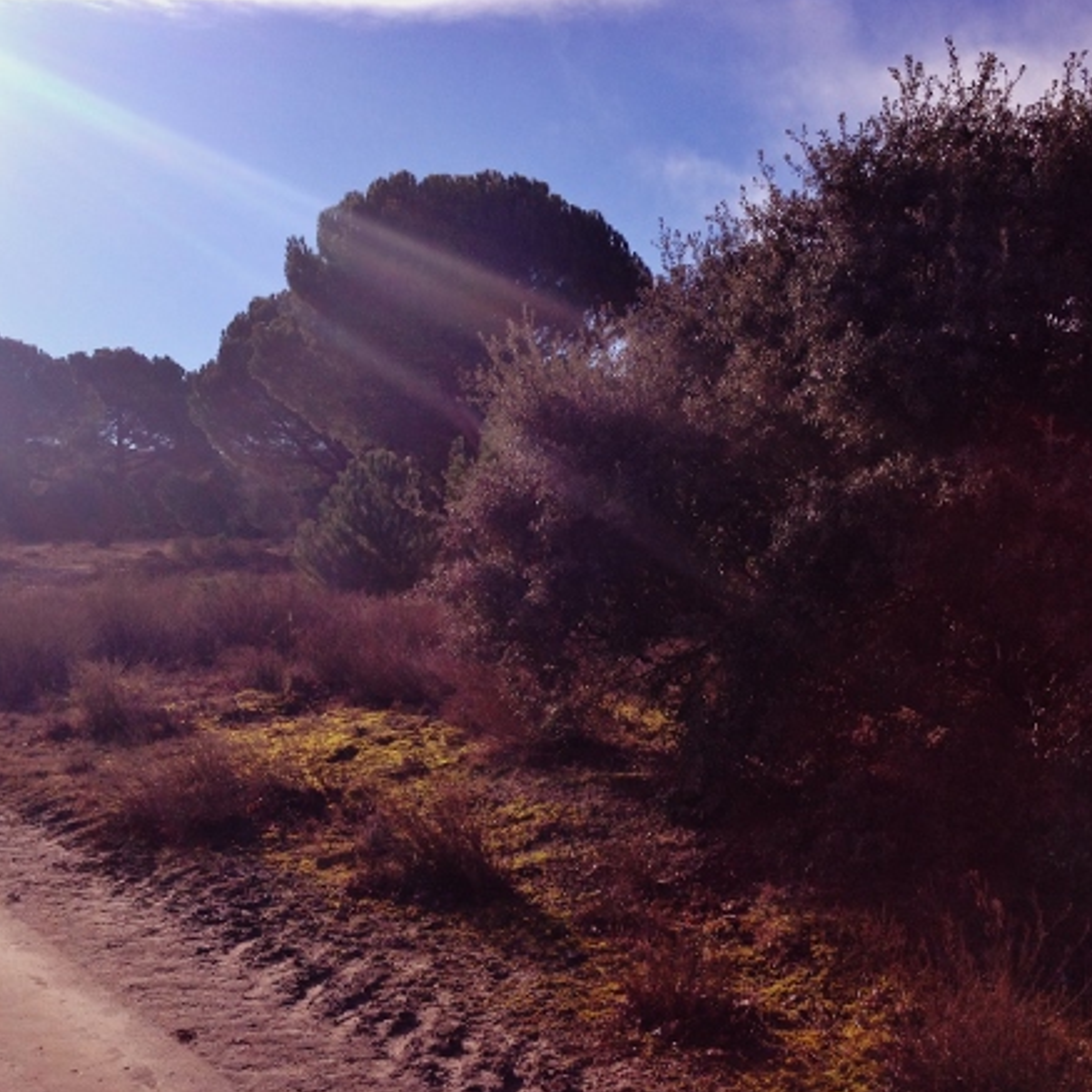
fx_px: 1428
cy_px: 536
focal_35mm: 40
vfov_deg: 41.9
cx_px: 586
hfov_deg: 41.8
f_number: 2.4
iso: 50
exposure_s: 1/1748
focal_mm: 4.12
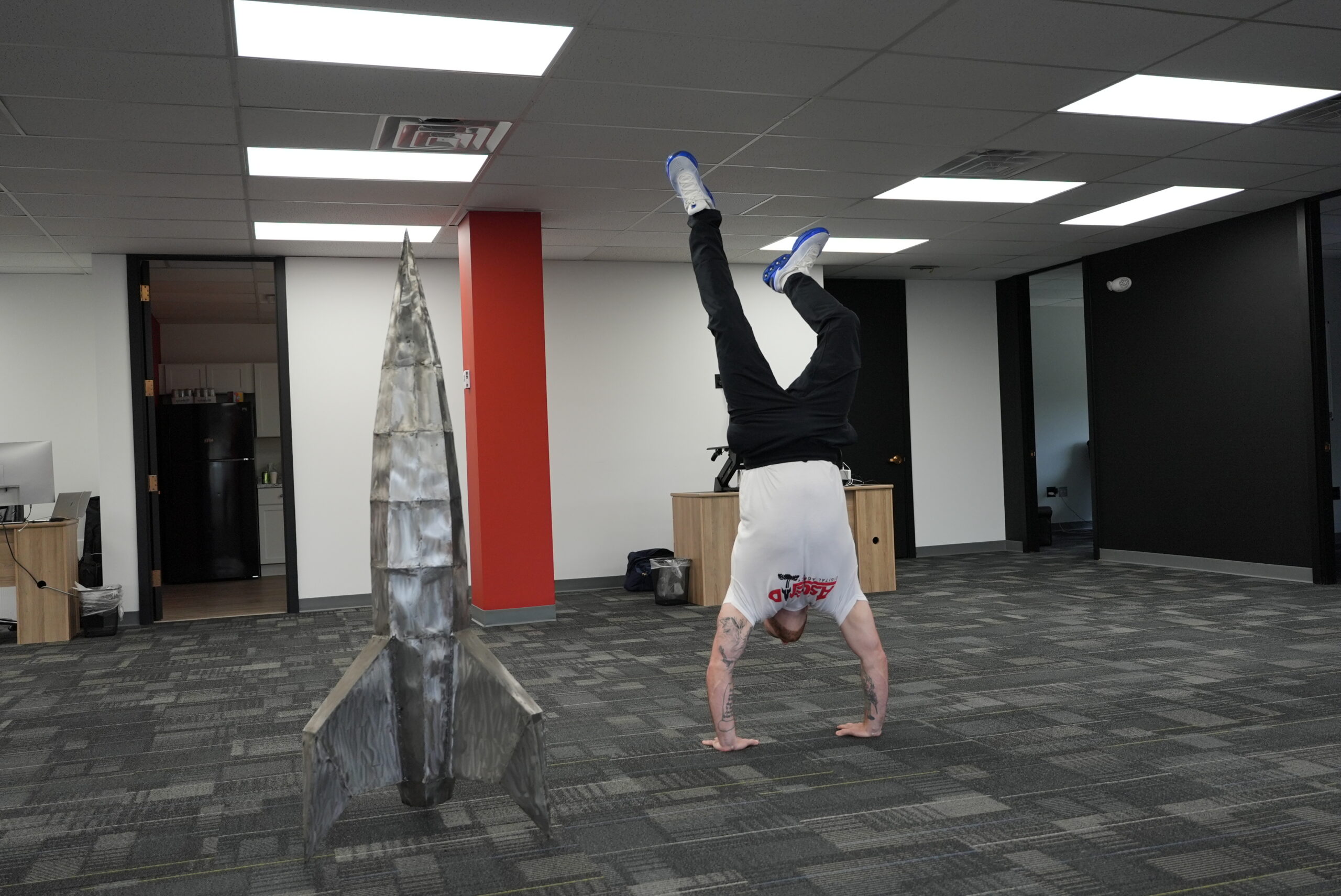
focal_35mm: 31
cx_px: 670
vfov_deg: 42.4
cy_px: 448
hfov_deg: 60.3
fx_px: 1155
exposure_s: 1/160
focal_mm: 31
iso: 1250
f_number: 4
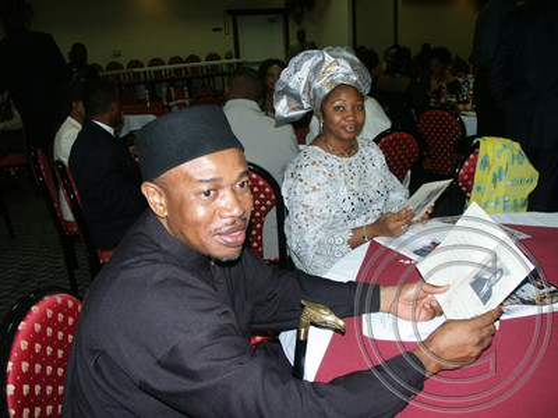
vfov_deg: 49.7
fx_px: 451
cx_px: 279
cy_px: 209
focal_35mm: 28
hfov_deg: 63.4
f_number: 2.8
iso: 200
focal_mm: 7.21
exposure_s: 1/90
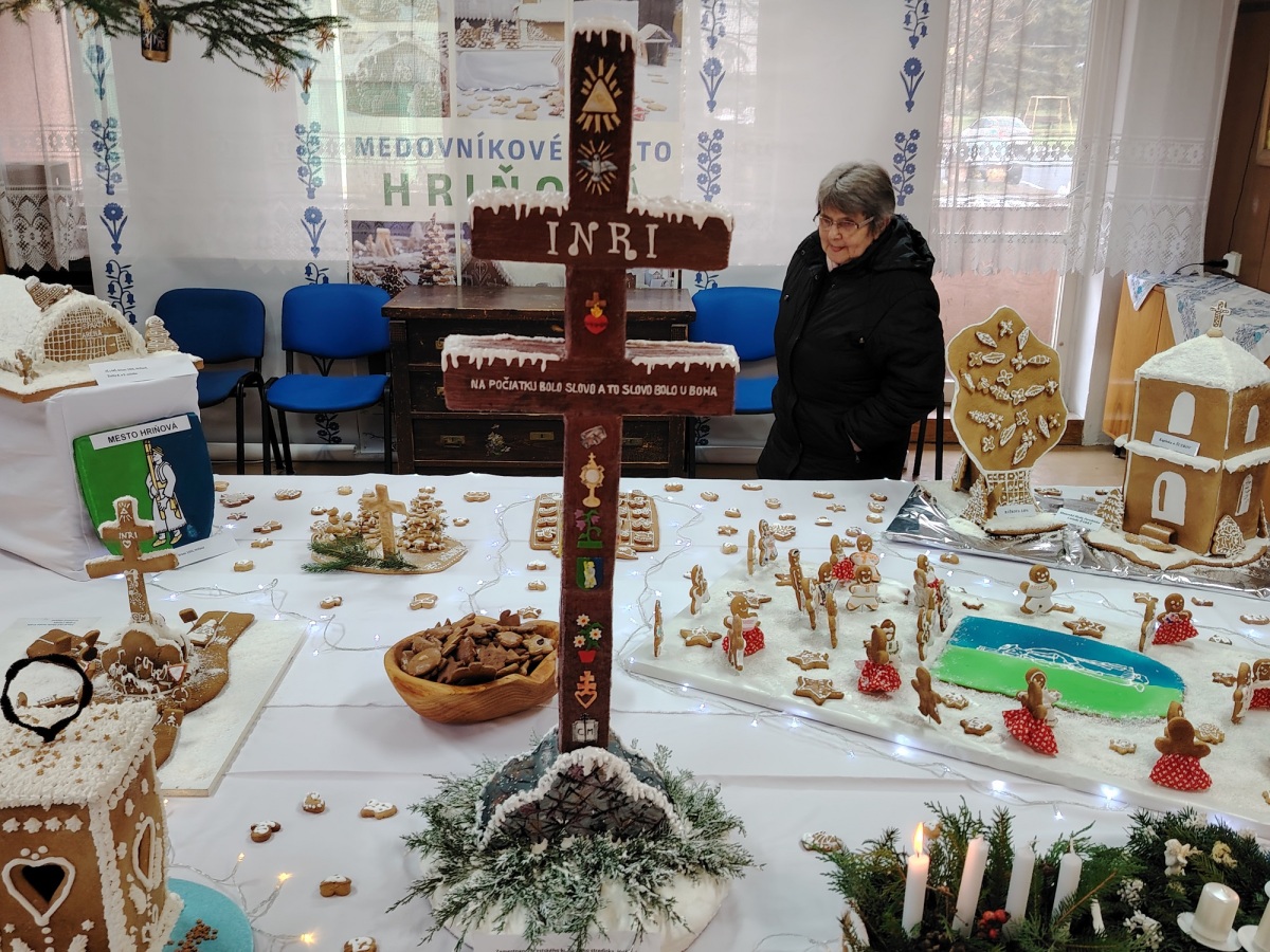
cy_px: 476
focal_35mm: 33
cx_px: 635
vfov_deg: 42.9
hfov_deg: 55.4
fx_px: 1211
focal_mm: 5.25
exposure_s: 1/50
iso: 441
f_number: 1.75
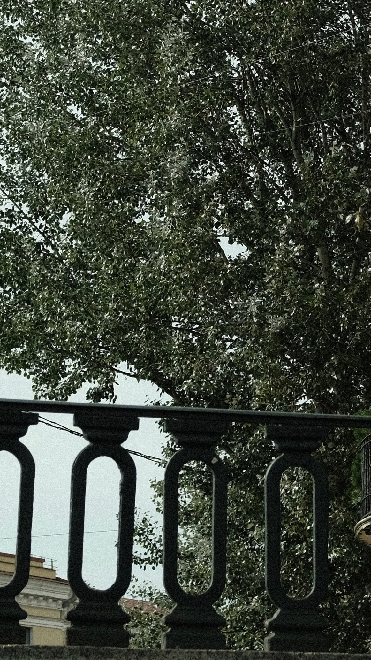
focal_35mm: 146
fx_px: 2554
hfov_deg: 8.3
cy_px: 184
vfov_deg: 14.7
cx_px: 350
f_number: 4
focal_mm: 50
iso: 320
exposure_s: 1/2900
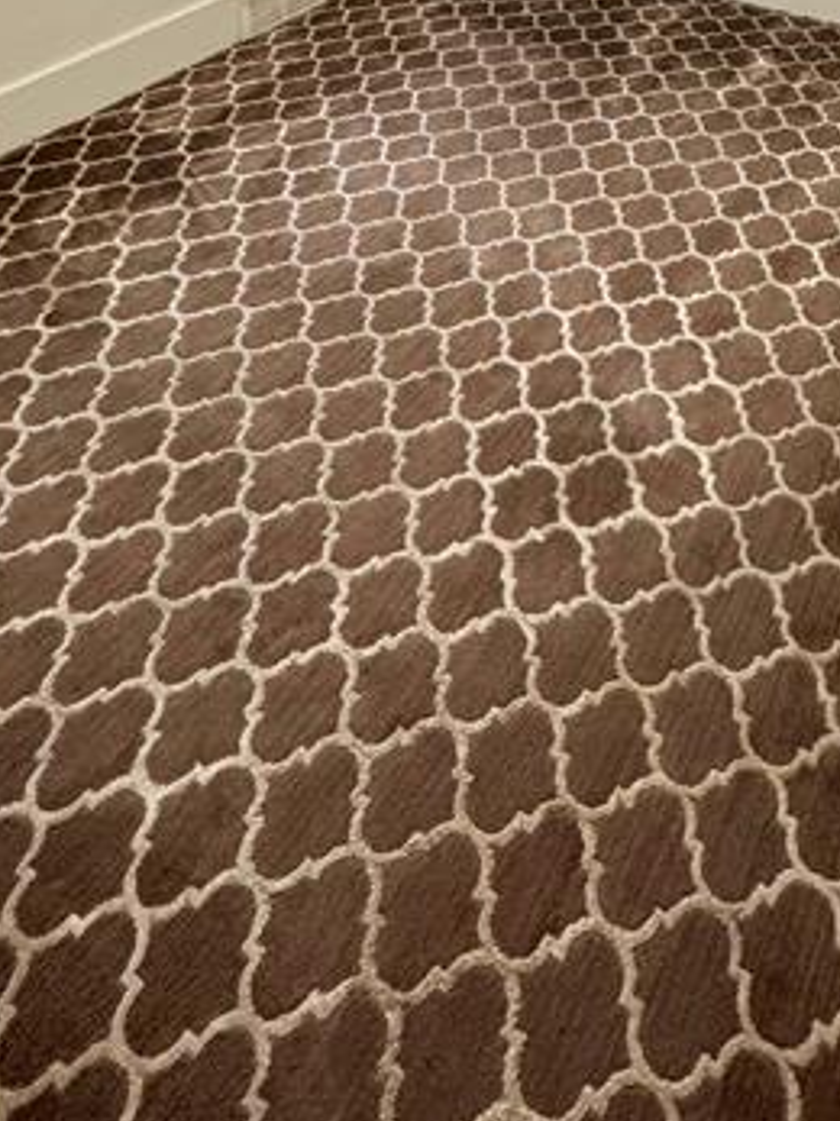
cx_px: 582
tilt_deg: -17.9
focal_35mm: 31
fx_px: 1004
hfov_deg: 44.5
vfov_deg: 45.1
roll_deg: -2.1
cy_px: -94
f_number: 2.2
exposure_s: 1/120
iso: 320
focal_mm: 2.22
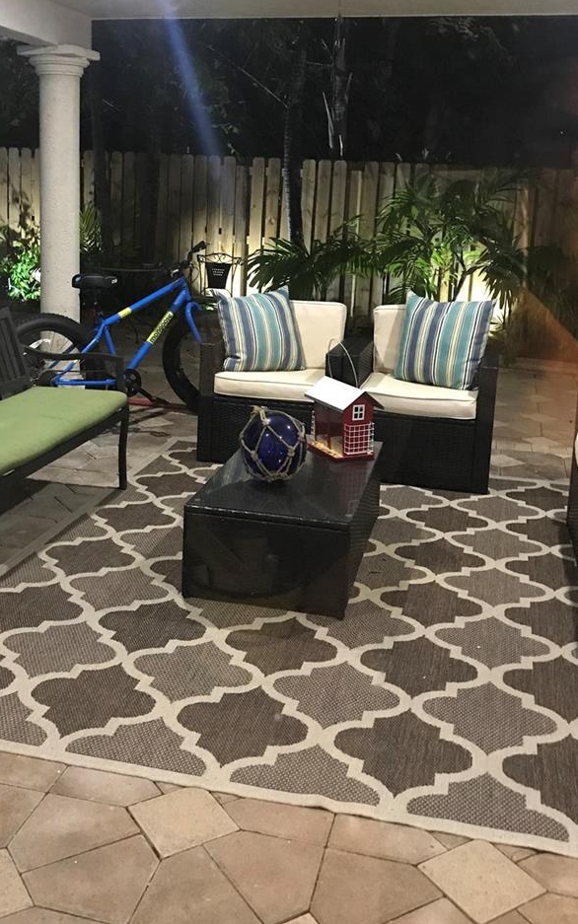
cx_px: 261
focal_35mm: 38
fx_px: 957
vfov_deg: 51.0
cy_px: 350
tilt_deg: -9.4
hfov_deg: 33.6
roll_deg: -2.2
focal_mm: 3.99
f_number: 1.8
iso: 100
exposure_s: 1/4
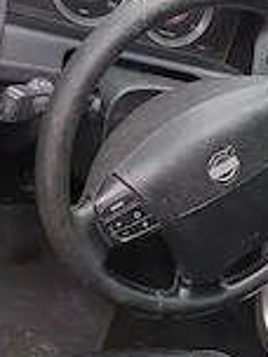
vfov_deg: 30.6
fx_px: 650
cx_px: 256
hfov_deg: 22.5
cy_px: 214
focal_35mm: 63
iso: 588
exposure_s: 1/50
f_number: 1.7
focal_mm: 5.31
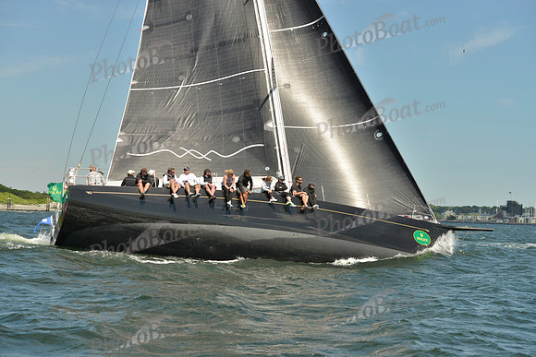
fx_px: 1042
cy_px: 178
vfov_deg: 19.5
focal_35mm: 70
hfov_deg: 28.8
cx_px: 268
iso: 280
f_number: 8
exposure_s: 1/1600
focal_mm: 70
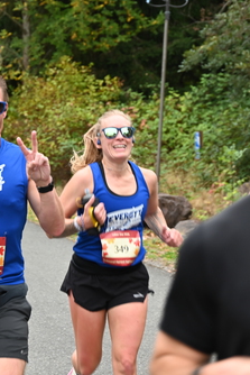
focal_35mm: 145
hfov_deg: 9.5
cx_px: 65
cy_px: 173
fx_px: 1509
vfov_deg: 14.1
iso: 720
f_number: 6.3
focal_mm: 88
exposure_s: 1/125
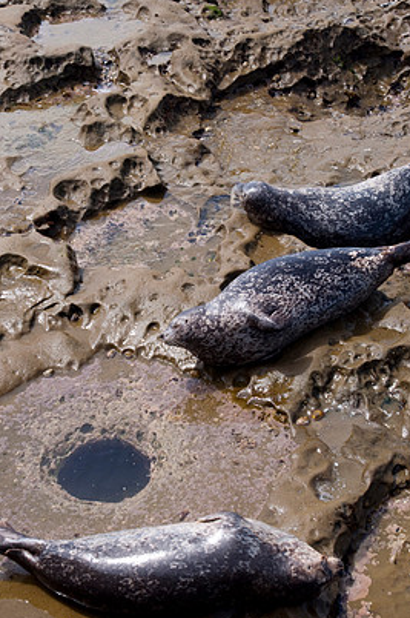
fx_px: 1439
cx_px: 205
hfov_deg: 16.2
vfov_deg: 24.2
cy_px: 320
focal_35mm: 84
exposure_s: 1/1000
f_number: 4.8
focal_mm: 50
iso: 220
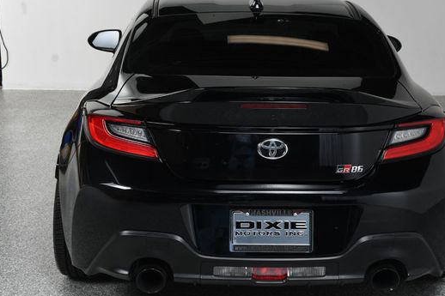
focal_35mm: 63
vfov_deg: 21.6
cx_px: 243
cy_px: 140
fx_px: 778
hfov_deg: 31.9
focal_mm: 34
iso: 100
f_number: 10
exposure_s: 1/160
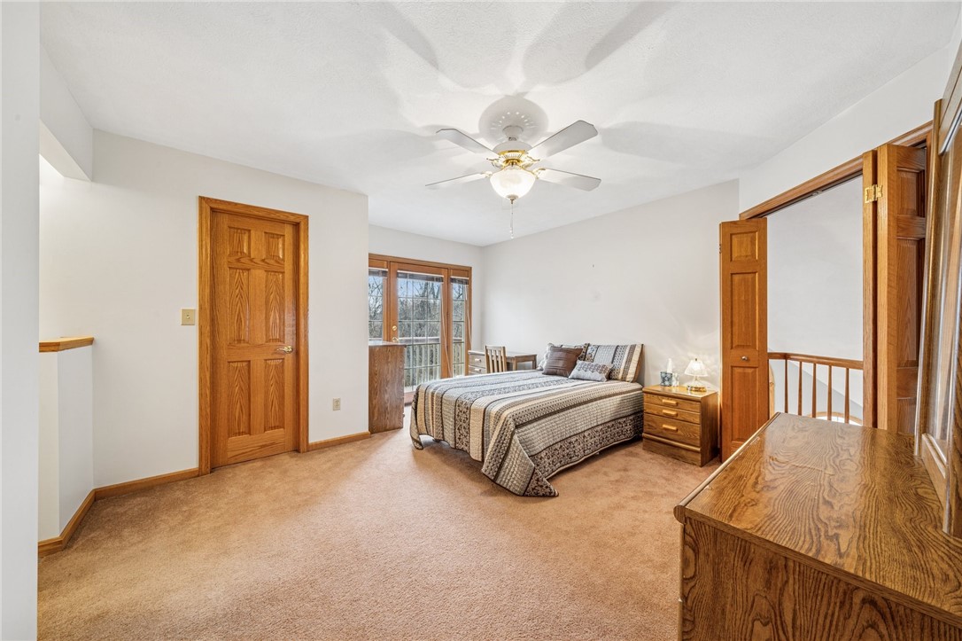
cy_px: 320
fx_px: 321
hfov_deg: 112.6
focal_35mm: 12
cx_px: 481
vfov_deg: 89.9
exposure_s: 2.5
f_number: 11
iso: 50
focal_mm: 12
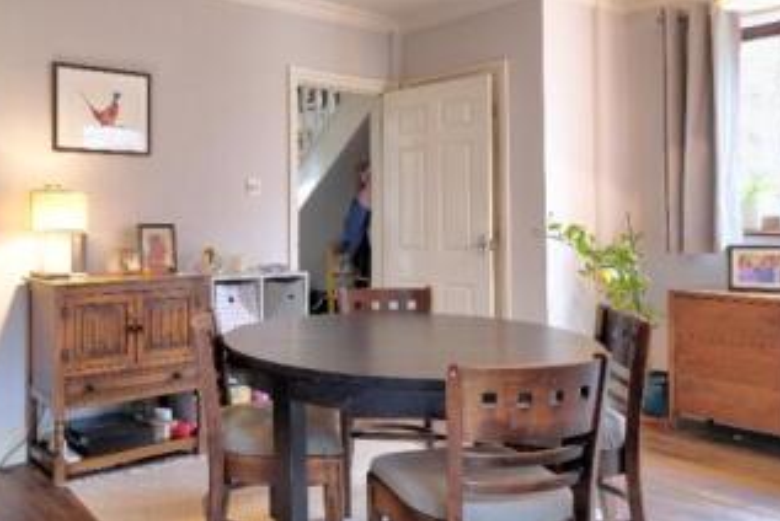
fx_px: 672
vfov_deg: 42.3
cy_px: 217
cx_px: 221
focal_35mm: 31
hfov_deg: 58.0
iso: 1000
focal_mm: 10
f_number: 4
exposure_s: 1/15
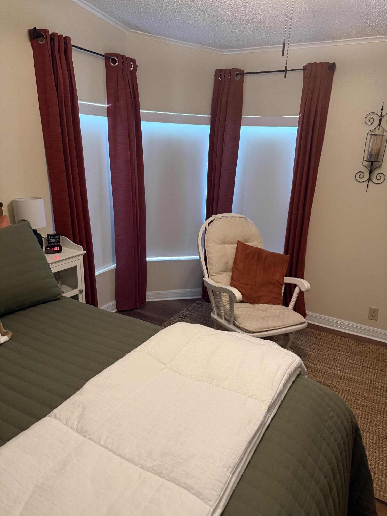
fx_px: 358
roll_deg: -3.5
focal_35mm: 24
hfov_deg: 56.8
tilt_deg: -19.0
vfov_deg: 71.6
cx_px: 194
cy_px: 258
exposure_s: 1/60
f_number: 1.78
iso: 400
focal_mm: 6.76
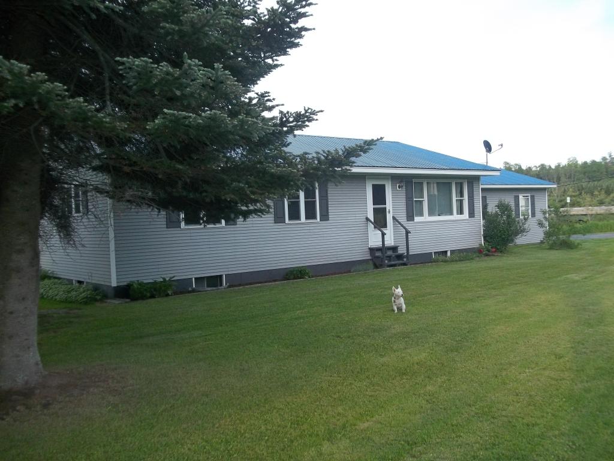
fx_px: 568
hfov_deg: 56.8
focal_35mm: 32
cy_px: 230
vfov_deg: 44.2
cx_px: 307
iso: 160
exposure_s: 1/250
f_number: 2.9
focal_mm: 5.7
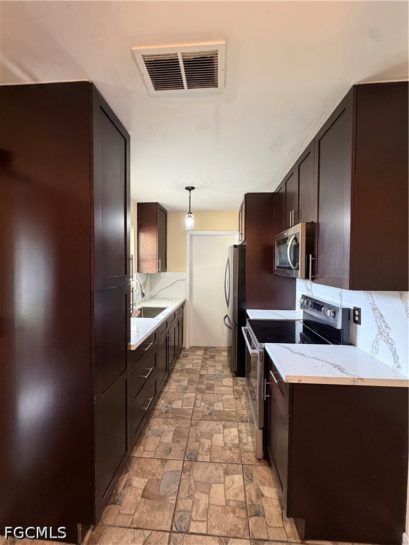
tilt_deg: -1.4
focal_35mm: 14
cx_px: 204
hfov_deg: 85.7
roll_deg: +0.3
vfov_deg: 102.1
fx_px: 221
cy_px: 272
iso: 320
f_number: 2.2
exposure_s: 1/60
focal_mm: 2.22
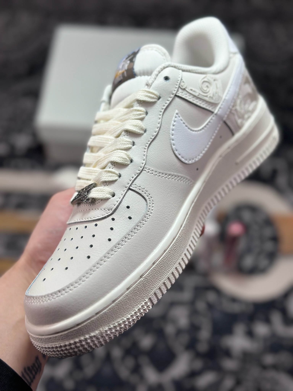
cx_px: 146
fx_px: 542
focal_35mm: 48
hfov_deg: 30.3
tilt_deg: -57.9
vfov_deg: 39.7
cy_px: 196
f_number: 1.78
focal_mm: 6.86
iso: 80
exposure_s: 1/1751
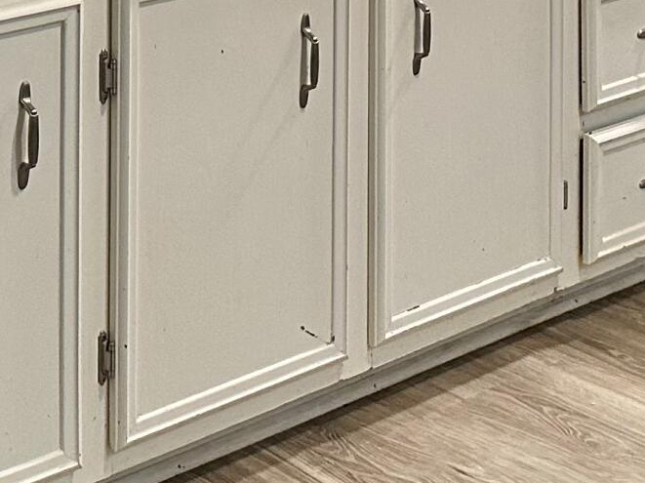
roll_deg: -0.3
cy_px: -387
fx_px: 2030
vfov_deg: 12.4
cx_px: 308
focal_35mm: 109
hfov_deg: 18.1
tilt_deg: -3.9
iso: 320
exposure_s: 1/60
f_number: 1.78
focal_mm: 6.86
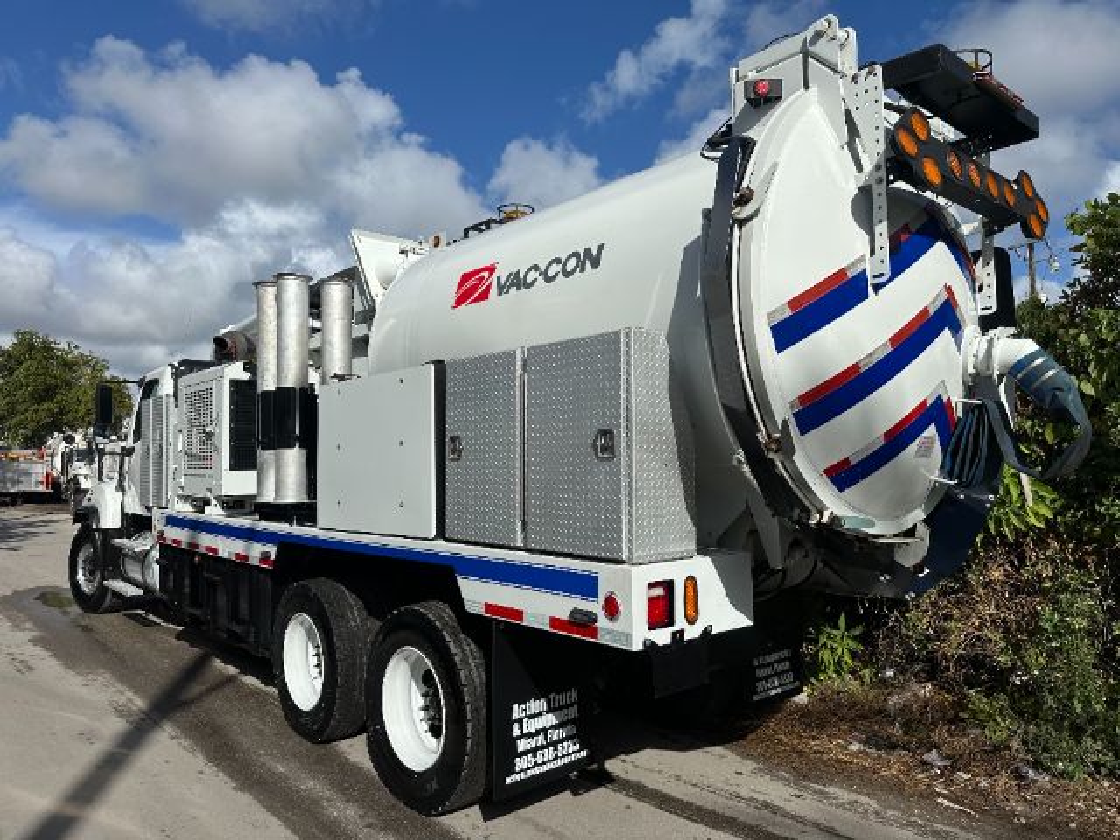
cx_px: 560
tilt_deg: +3.0
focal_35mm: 24
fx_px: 777
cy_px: 420
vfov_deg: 56.8
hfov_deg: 71.6
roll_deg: -0.5
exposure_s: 1/10753
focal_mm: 6.86
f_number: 1.78
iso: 80
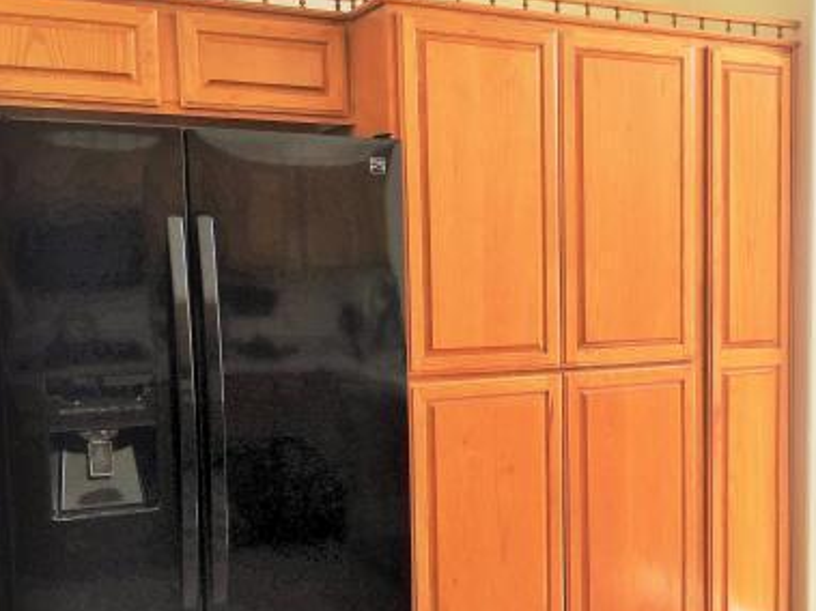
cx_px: 652
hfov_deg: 37.5
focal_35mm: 49
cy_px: 389
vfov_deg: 29.5
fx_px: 1155
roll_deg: -0.4
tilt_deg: -5.5
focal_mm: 4.15
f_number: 2.2
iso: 32
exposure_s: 1/60
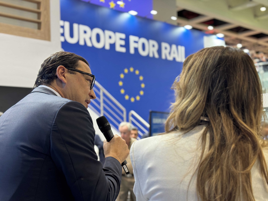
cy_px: 100
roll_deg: +2.7
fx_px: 372
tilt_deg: +4.3
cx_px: 134
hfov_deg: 39.7
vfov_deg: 30.3
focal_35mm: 48
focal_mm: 6.76
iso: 100
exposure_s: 1/100
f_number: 1.78
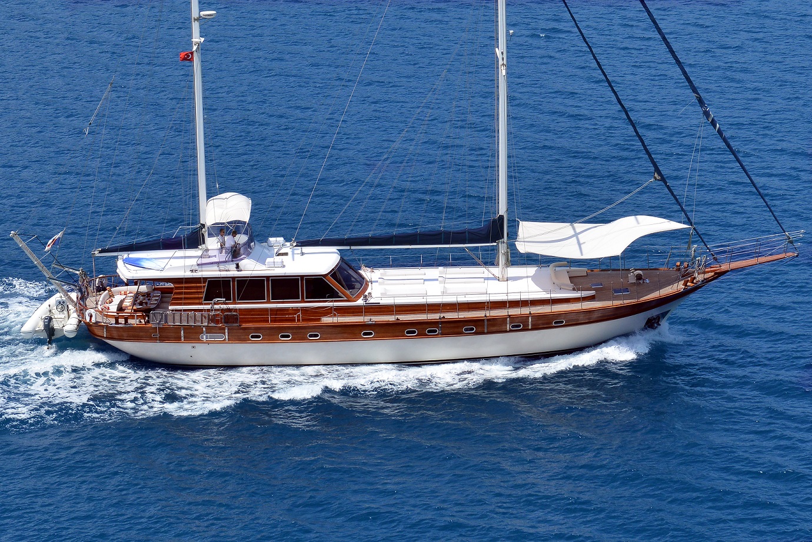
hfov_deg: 34.5
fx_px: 1309
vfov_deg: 23.4
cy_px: 271
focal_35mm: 58
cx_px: 406
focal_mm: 58
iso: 400
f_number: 11
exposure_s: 1/500
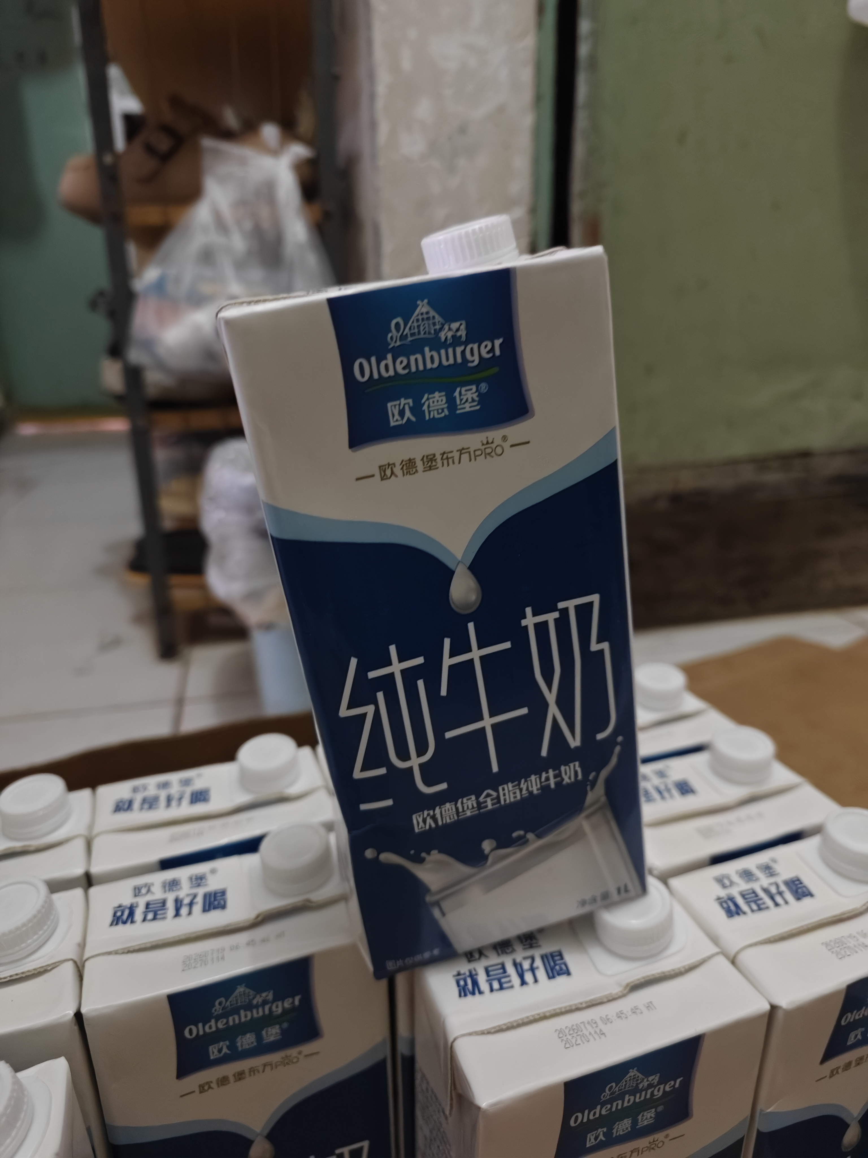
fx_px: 769
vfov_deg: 73.9
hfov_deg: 58.9
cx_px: 434
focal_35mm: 23
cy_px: 579
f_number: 1.68
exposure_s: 1/25
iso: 3979
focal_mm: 6.45
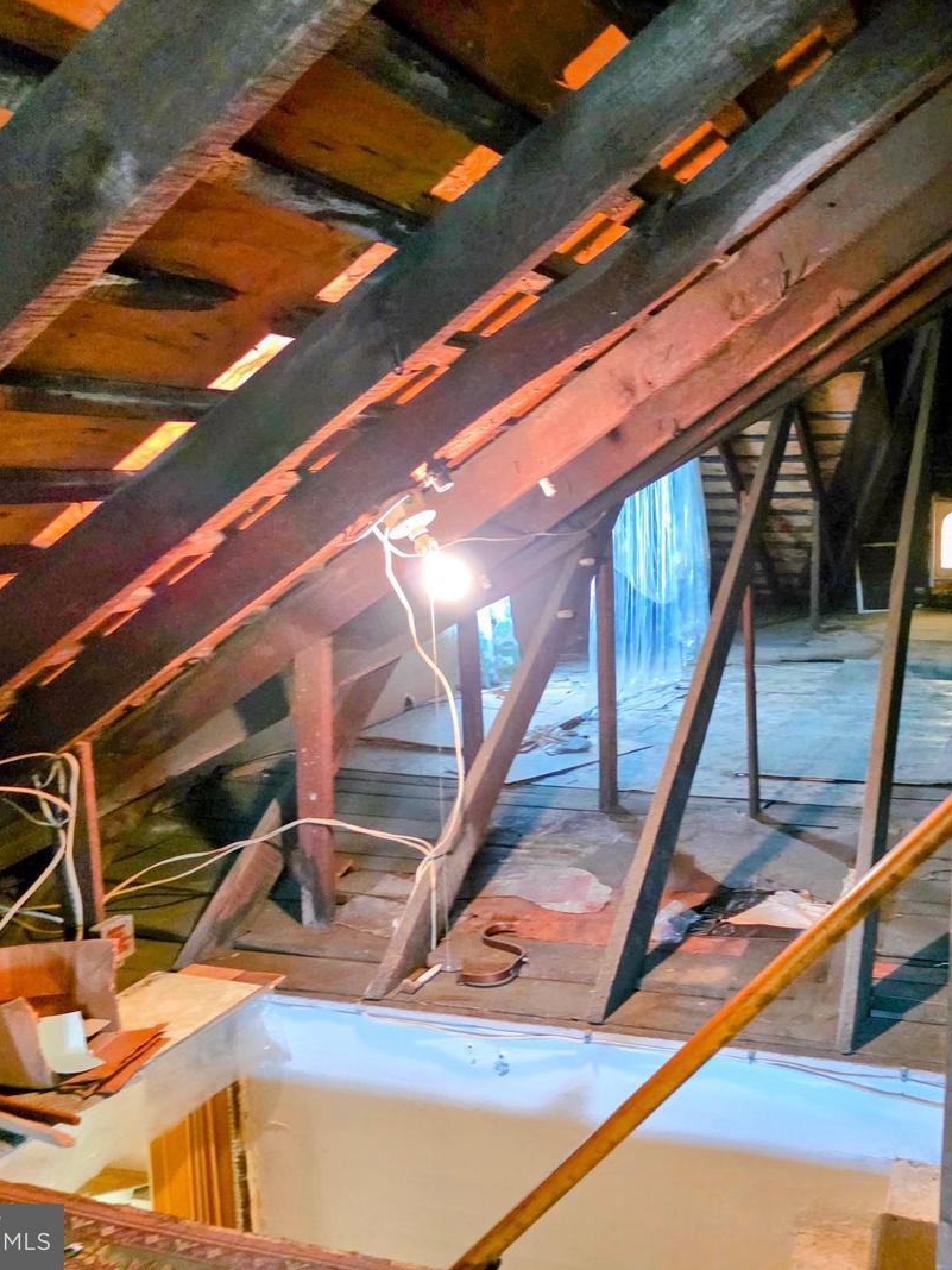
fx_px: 1137
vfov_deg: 58.4
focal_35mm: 31
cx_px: 711
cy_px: 630
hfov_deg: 44.0
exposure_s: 1/60
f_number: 1.7
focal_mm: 6.3
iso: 1600
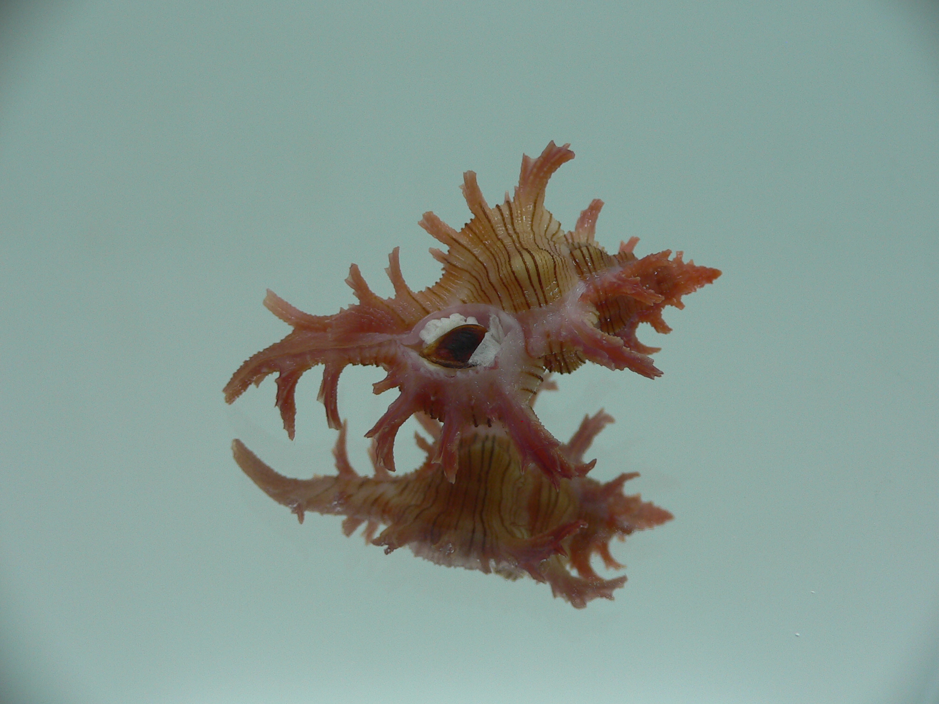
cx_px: 470
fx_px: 949
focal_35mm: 35
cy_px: 352
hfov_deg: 52.6
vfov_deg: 40.7
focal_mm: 4.6
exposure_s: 1/60
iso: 80
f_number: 2.8
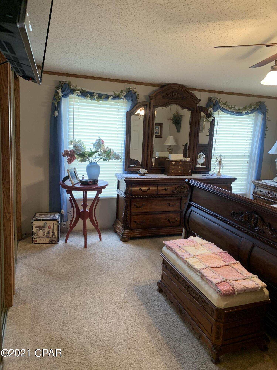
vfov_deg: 67.3
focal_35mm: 26
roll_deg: -3.1
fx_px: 277
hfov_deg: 53.1
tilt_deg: -9.1
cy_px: 185
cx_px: 138
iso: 125
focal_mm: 4.25
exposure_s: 1/60
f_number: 1.8
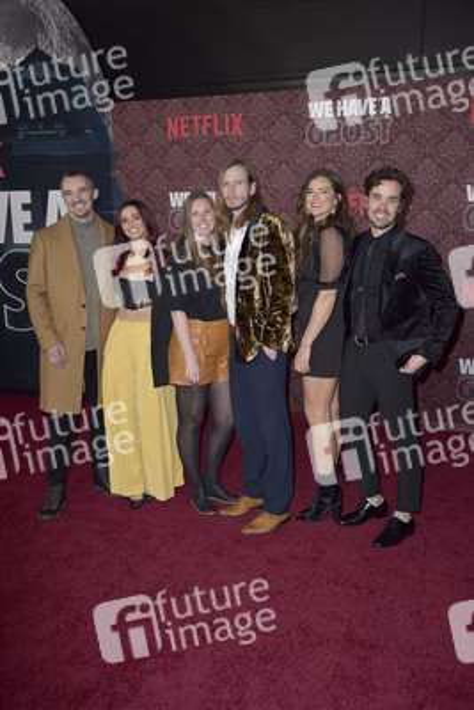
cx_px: 237
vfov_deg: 50.7
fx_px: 750
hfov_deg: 35.1
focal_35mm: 38
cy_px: 355
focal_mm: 38
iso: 400
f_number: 6.3
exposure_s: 1/250
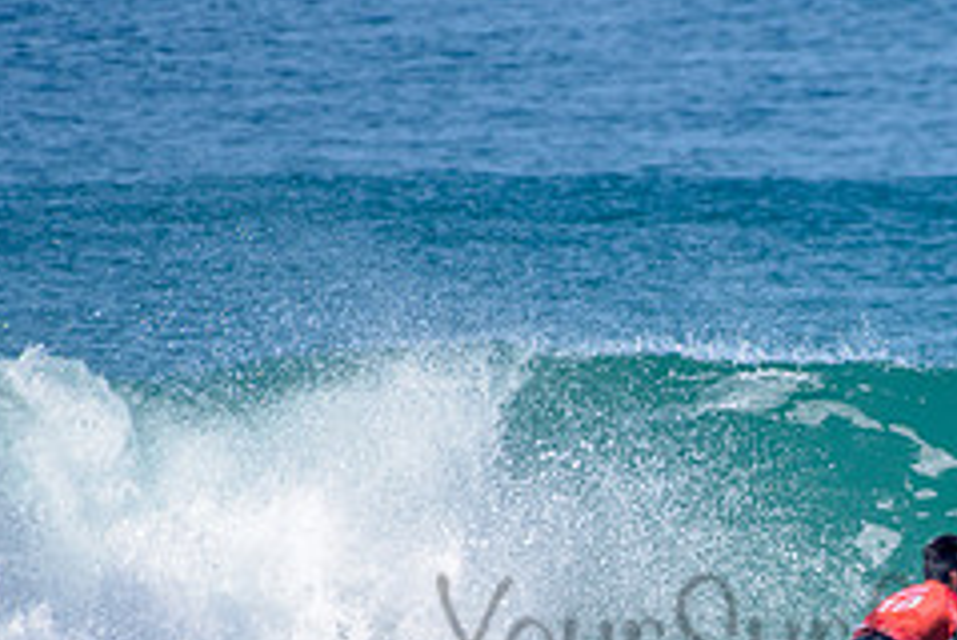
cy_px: 602
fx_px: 32258
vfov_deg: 1.1
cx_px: 849
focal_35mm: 1212
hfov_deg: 1.7
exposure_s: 1/2000
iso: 160
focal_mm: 500
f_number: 5.6
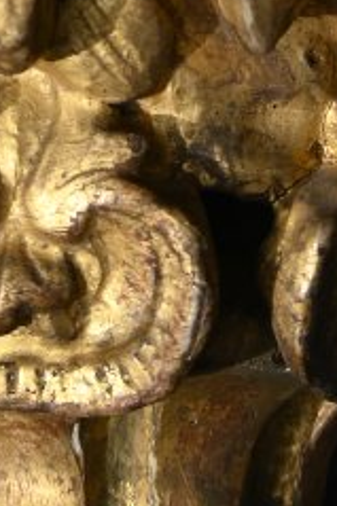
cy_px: -694
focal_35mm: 196
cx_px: 225
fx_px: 2756
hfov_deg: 7.0
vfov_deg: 9.4
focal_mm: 26
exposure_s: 1/320
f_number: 6.3
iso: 100
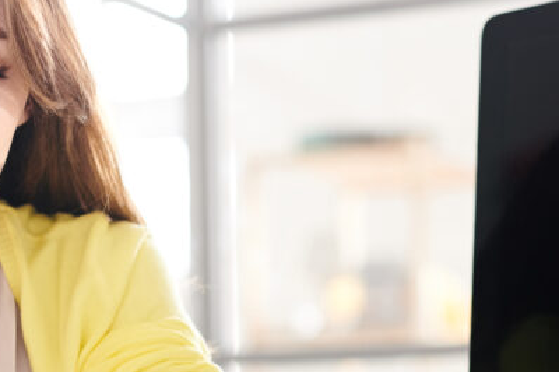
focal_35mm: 128
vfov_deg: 10.6
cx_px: 124
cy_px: 324
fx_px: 1986
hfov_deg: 15.9
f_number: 2.2
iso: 800
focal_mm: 50
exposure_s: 1/160
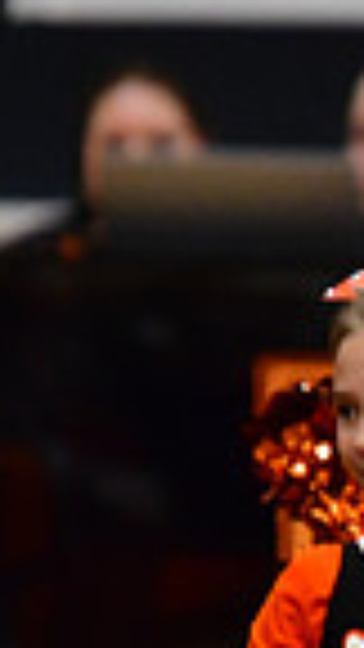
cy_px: 772
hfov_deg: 1.0
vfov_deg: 1.7
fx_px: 21775
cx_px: 1204
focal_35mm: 1269
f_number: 2.8
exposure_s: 1/800
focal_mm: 200
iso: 4000
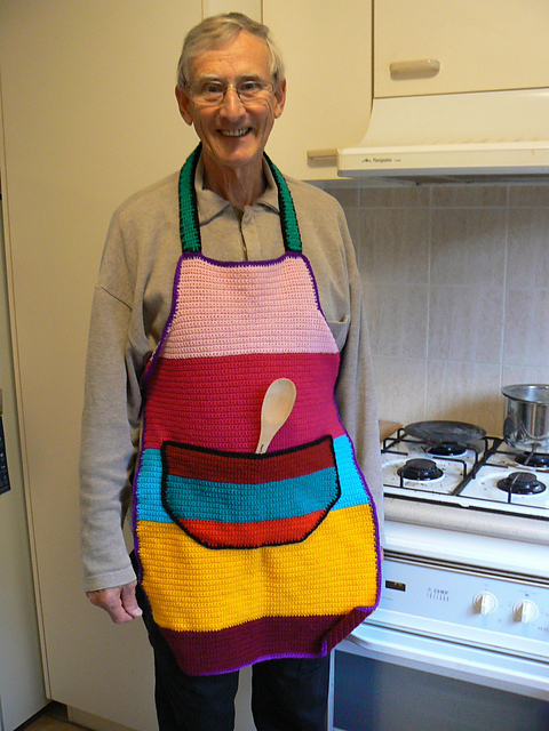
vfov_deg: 51.4
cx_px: 274
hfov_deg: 39.7
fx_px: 761
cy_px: 366
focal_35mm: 36
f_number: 2.8
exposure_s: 1/20
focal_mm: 6
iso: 200
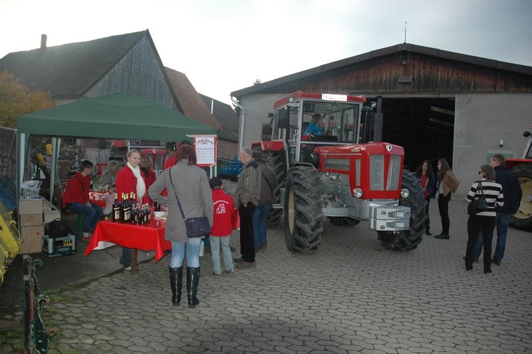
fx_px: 399
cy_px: 177
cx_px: 266
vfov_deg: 47.9
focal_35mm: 27
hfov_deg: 67.4
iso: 400
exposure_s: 1/400
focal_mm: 18
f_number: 3.5
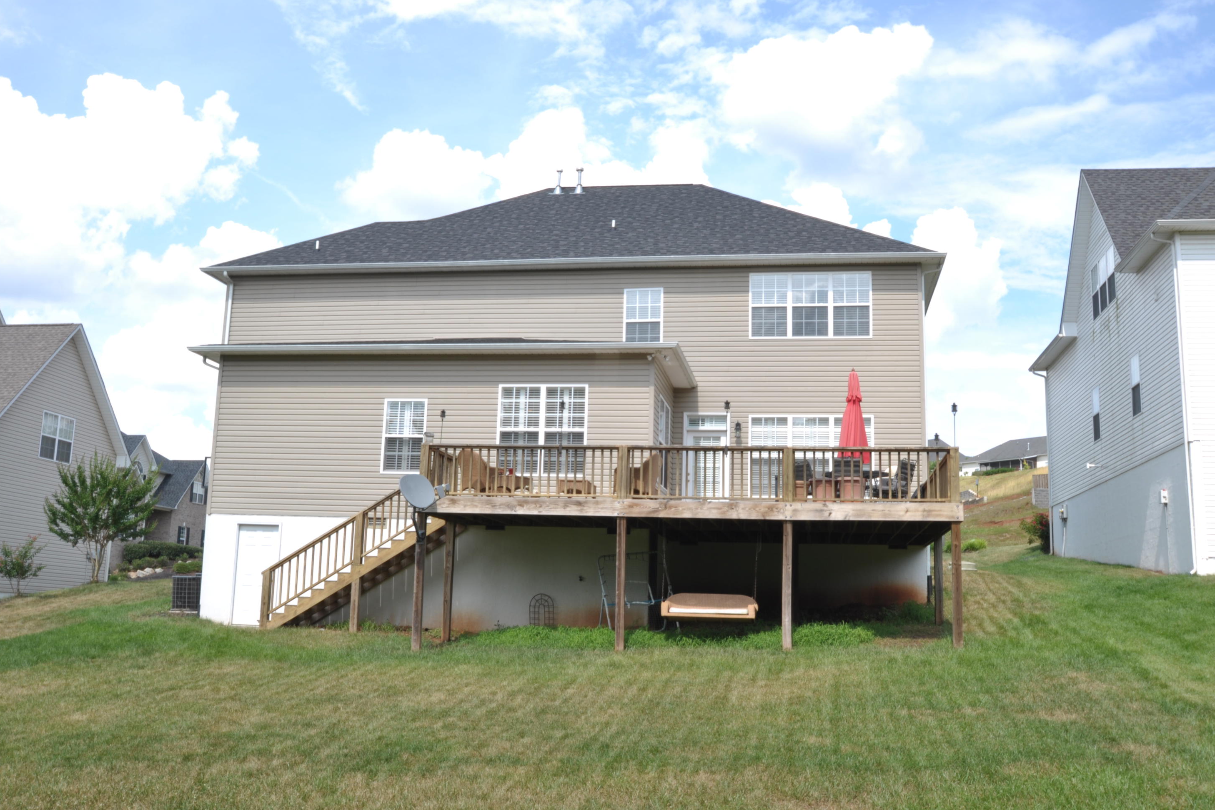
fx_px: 1249
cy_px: 401
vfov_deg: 35.9
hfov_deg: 51.9
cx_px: 613
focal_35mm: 37
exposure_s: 1/30
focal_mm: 24
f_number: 16
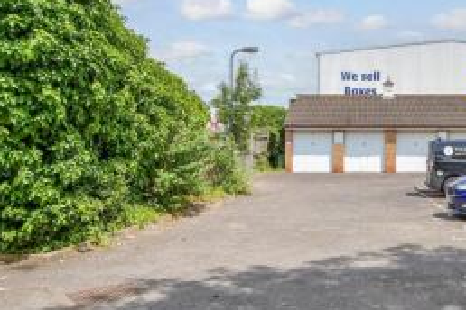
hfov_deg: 51.4
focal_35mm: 35
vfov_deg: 37.8
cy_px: 141
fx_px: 453
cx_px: 365
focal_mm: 13
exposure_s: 1/640
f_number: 8
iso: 320
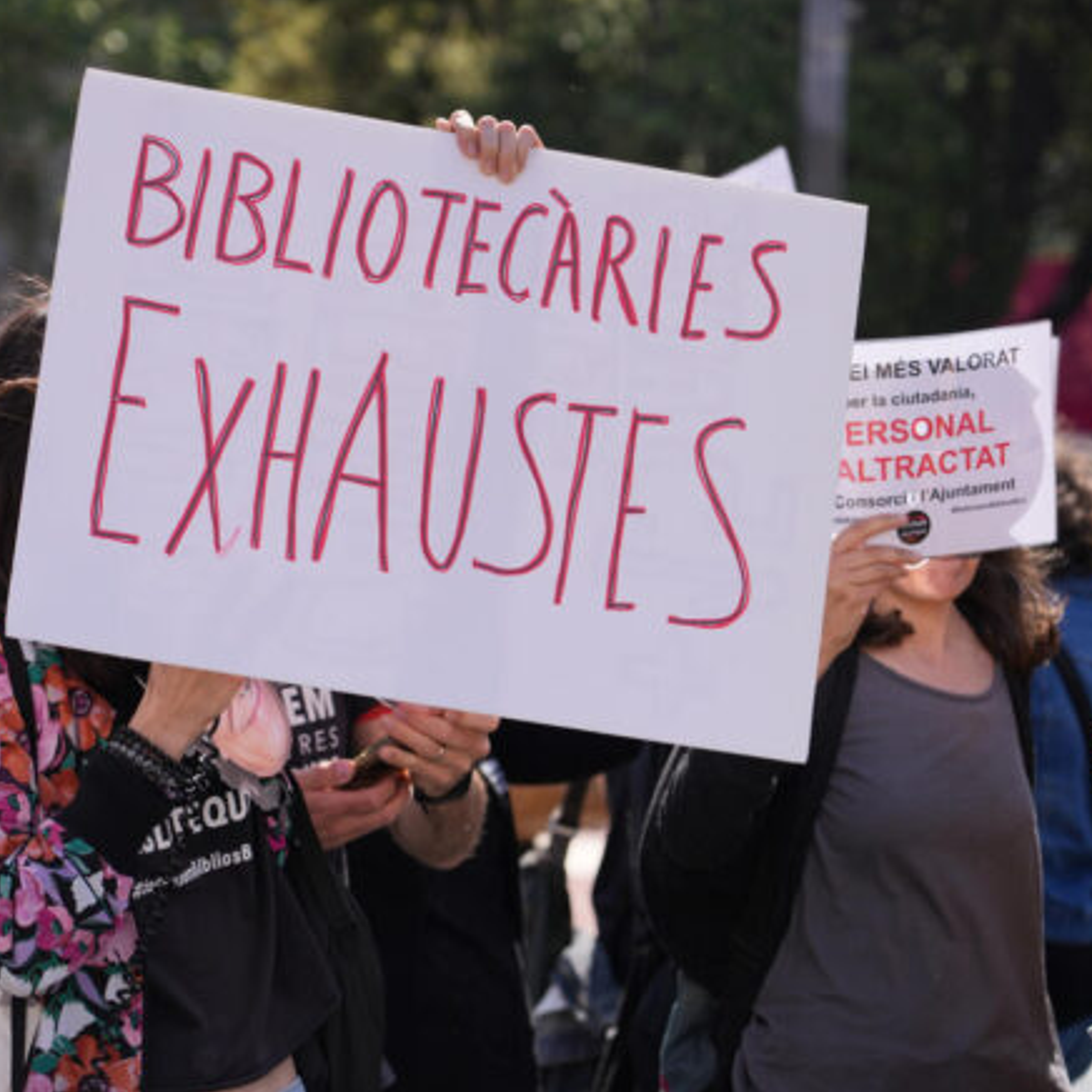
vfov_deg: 12.9
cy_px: 543
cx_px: 473
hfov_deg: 12.9
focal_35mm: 135
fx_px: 4818
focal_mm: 105
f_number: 4.5
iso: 200
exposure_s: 1/1000
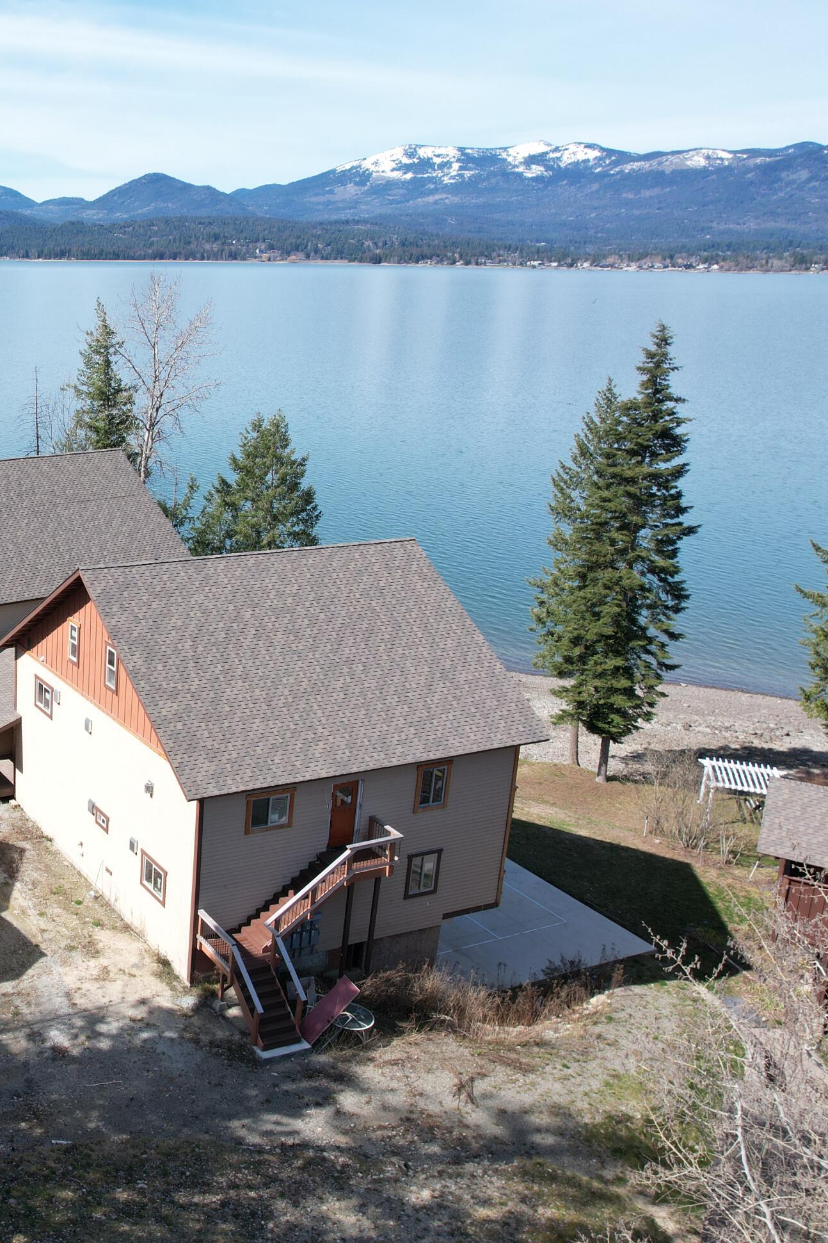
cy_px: 612
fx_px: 1173
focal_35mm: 34
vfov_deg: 55.8
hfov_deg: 34.6
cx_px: -38
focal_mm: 8.38
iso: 100
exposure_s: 1/1250
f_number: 2.8
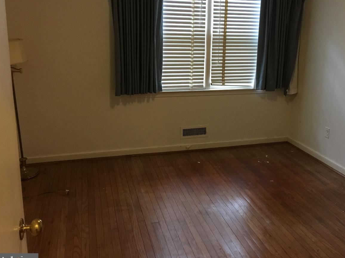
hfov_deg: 51.1
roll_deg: -1.9
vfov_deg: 39.6
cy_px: 110
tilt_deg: -14.0
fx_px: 359
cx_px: 200
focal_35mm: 36
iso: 100
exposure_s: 1/15
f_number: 2.2
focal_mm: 4.15
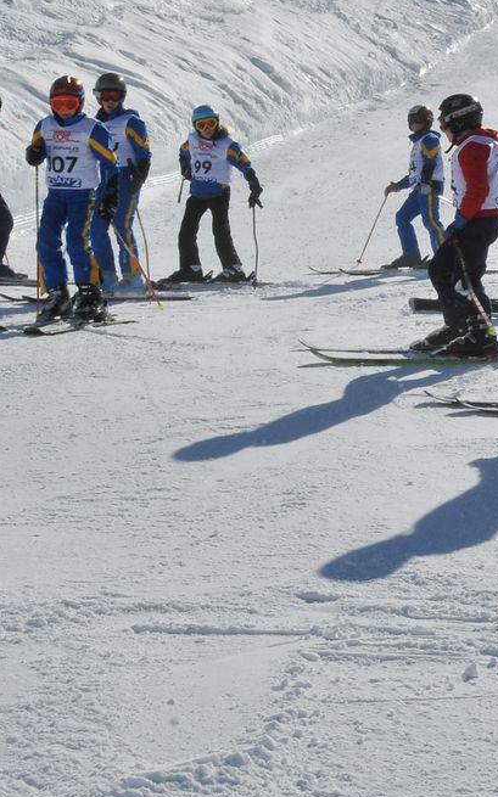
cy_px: 271
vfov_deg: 21.4
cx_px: 465
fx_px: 2108
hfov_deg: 13.3
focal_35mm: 97
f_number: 25
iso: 200
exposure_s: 1/200
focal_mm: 26
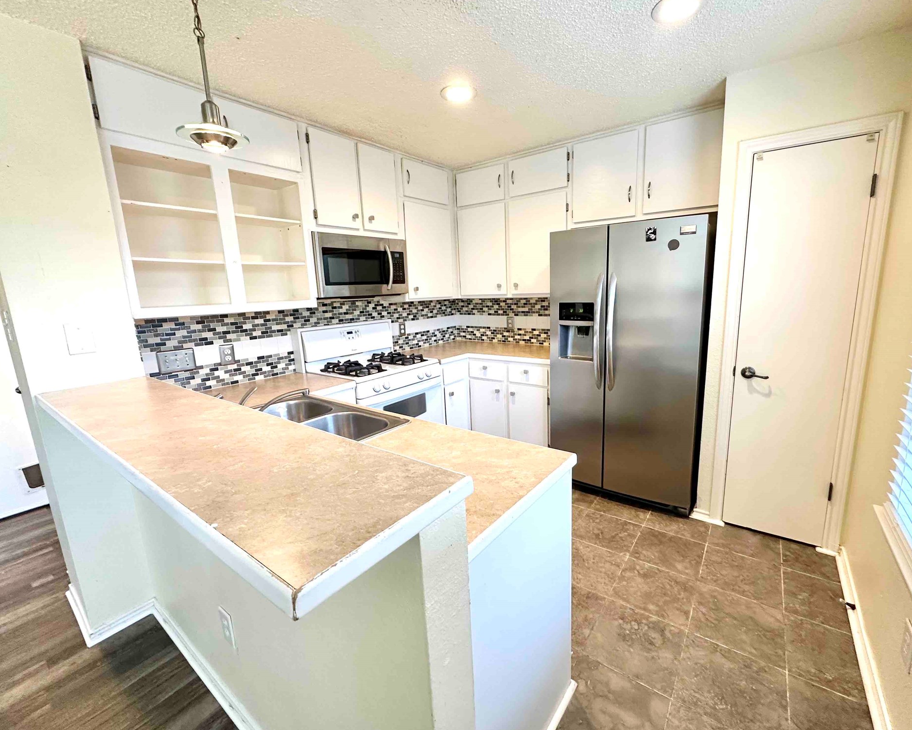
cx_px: 484
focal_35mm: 15
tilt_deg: -10.7
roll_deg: +1.5
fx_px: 405
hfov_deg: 96.7
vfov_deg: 84.0
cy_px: 361
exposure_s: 1/60
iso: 200
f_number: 2.2
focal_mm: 2.22
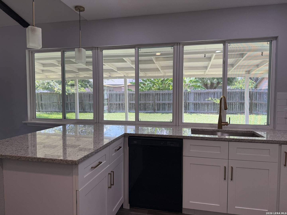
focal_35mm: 24
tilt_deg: -2.6
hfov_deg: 71.6
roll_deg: +0.0
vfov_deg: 56.8
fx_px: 199
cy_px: 108
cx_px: 144
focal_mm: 6.76
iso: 100
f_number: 1.78
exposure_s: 1/280
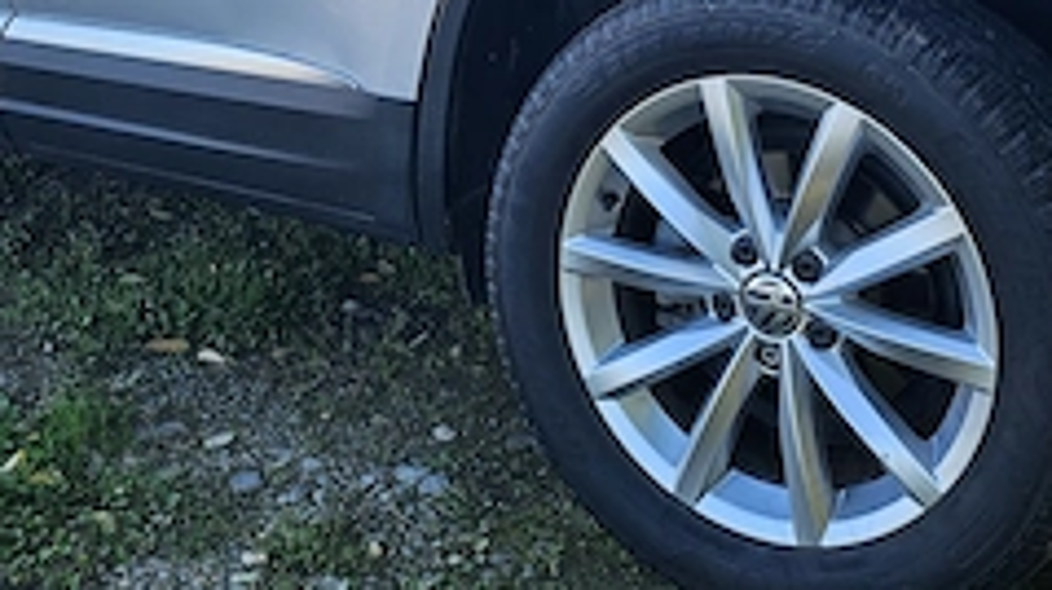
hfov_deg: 33.3
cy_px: -110
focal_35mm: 63
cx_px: 537
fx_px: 1756
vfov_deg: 18.1
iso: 10
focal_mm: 6.3
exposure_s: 1/182
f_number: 1.7
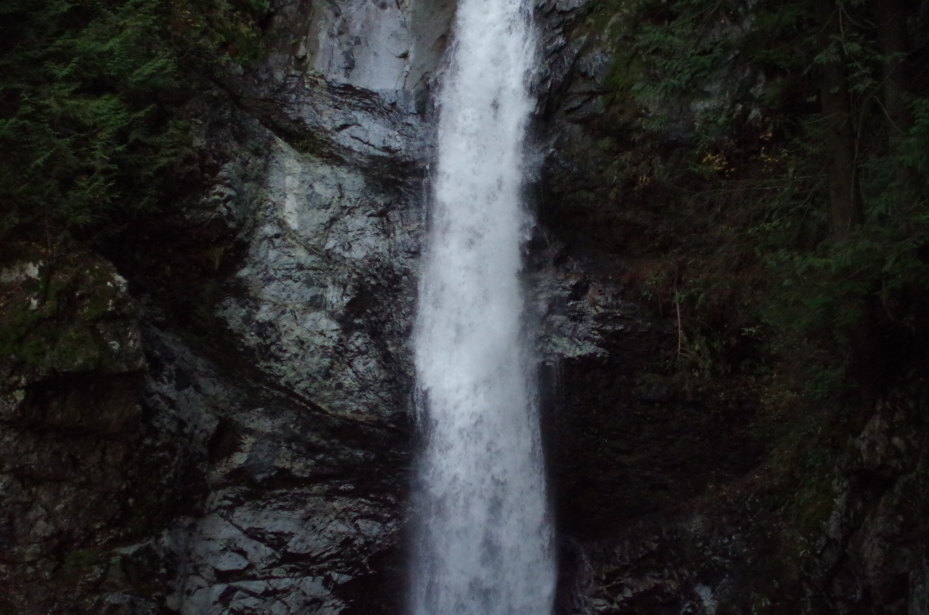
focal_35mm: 42
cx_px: 464
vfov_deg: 31.8
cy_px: 308
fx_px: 1082
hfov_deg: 46.5
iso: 6400
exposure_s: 1/250
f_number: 4
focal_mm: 28
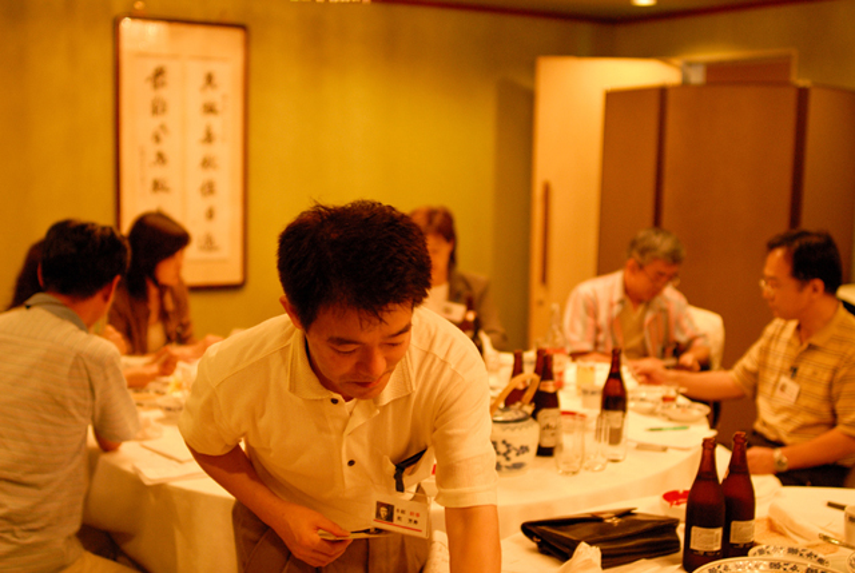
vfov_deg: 32.0
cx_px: 428
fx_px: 999
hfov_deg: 46.3
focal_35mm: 42
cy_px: 286
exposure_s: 1/80
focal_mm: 28
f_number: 2
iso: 800
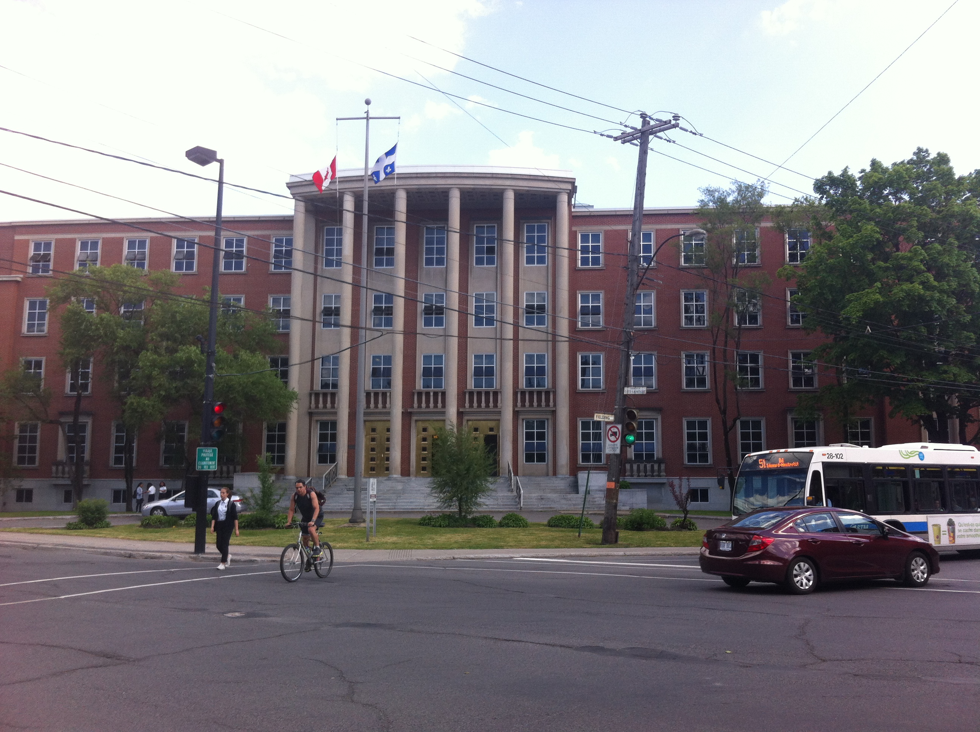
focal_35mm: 35
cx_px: 490
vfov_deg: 40.6
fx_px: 989
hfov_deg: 52.7
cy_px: 366
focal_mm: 3.85
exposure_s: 1/413
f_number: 2.8
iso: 80
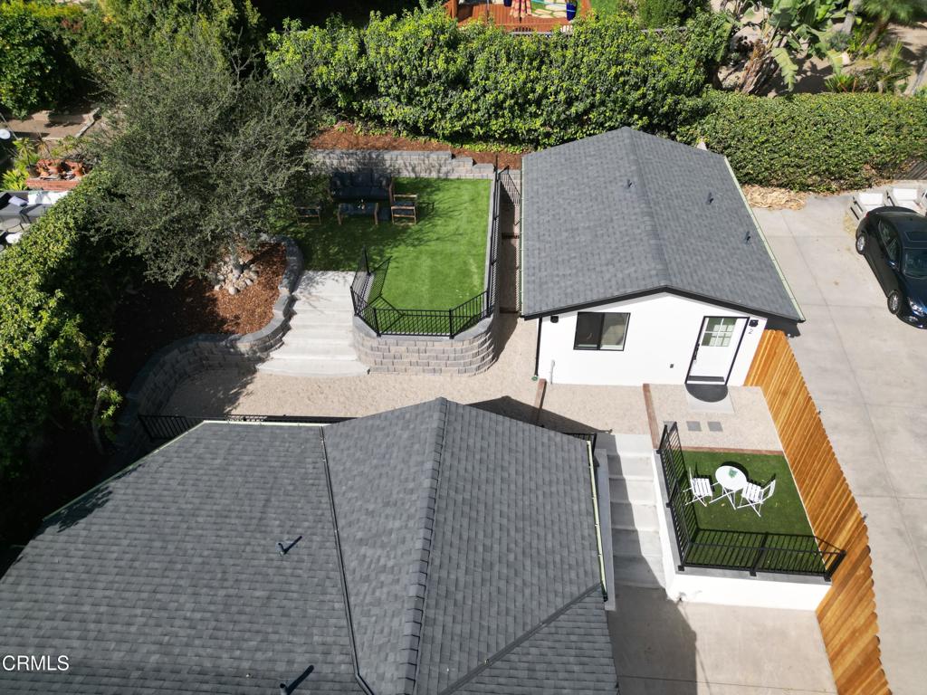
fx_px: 643
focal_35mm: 24
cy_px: 348
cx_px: 464
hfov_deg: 71.6
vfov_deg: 56.8
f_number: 1.7
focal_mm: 6.72
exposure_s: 1/320
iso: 150
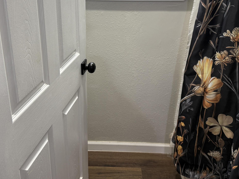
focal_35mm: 39
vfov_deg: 36.5
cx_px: 108
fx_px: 269
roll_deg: -1.3
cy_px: 62
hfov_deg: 47.8
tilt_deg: -19.6
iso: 125
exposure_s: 1/60
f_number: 1.78
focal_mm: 6.76
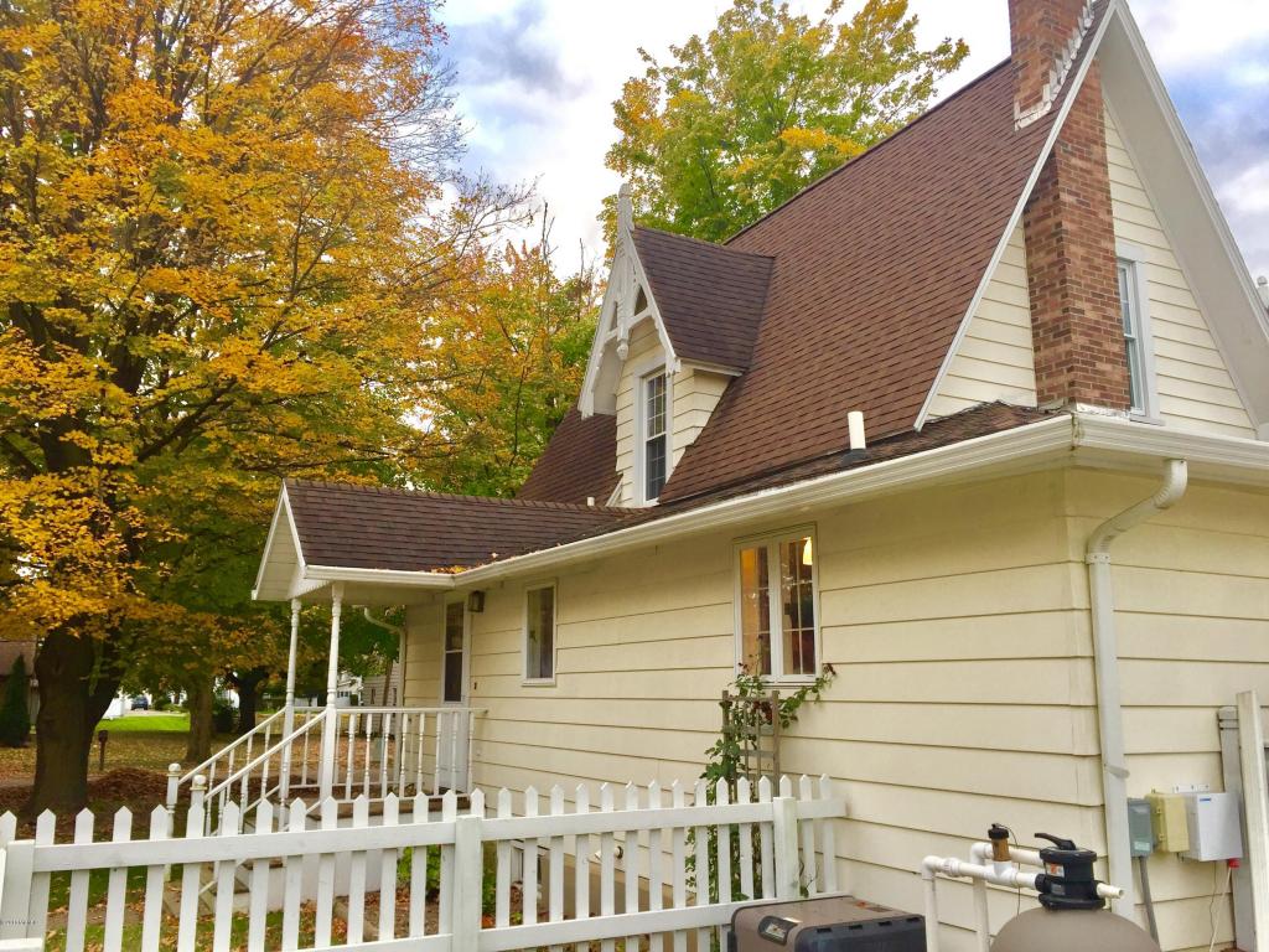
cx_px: 634
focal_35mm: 29
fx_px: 1063
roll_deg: -0.7
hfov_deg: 61.7
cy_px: 476
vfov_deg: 48.2
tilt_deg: +12.9
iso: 40
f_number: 2.2
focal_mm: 4.15
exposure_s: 1/120
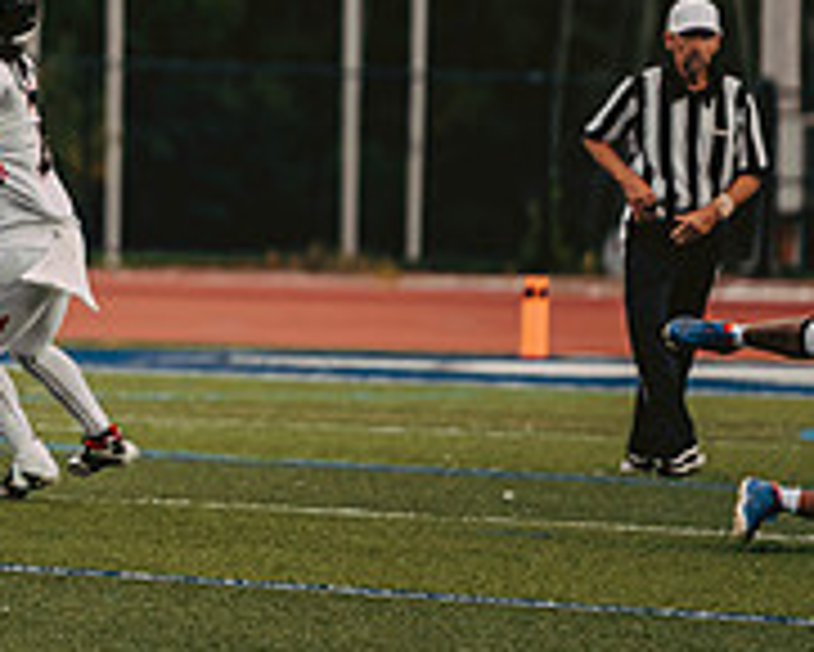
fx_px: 14463
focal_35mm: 600
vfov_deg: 2.6
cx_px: -270
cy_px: 133
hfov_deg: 3.2
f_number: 2.8
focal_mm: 200
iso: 800
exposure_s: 1/400
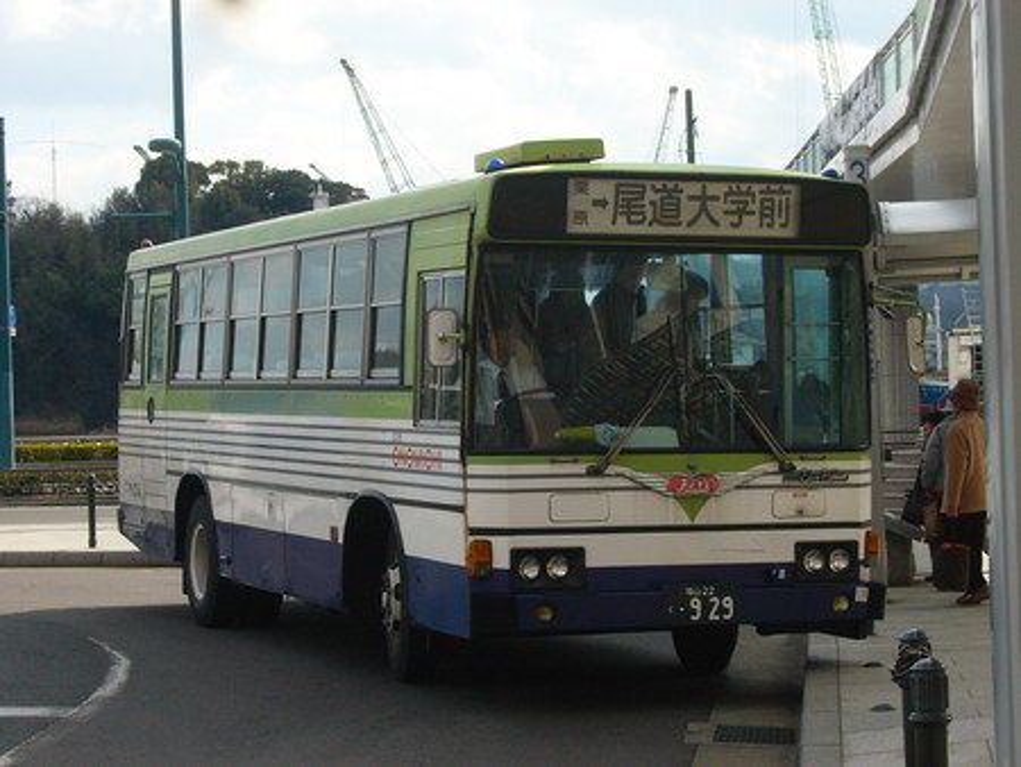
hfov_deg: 22.0
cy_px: 384
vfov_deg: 16.6
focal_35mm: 89
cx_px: 510
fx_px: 2626
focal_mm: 14.7
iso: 100
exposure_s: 1/60
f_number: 12.9
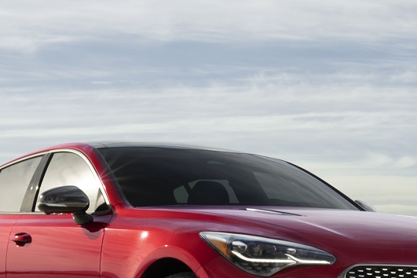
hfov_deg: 17.1
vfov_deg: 12.0
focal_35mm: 113
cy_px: 282
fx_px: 1309
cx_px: 536
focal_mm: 30
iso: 200
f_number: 11
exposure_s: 1/100
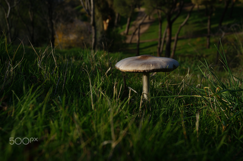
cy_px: 80
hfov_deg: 42.4
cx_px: 122
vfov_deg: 28.9
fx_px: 314
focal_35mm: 46
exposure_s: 1/200
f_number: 8
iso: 100
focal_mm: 31
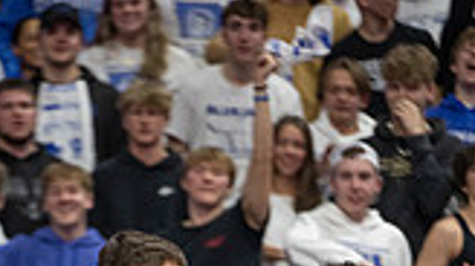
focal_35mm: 576
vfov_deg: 2.1
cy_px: 558
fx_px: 7250
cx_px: 185
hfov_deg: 3.8
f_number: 2.8
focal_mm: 200
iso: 2500
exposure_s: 1/640
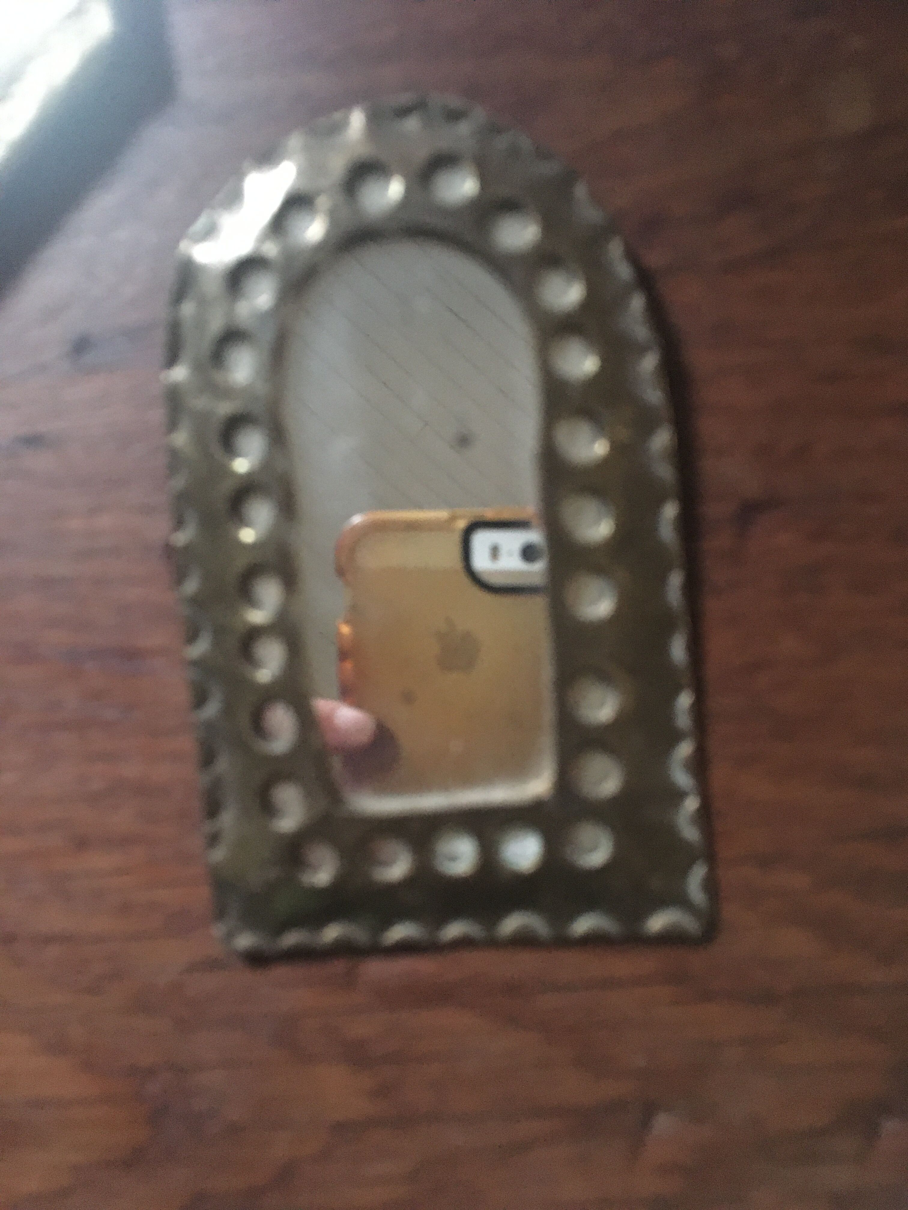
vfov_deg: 61.7
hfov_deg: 48.2
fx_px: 1014
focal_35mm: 29
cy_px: 605
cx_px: 454
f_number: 2.2
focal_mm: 4.15
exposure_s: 1/17
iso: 500
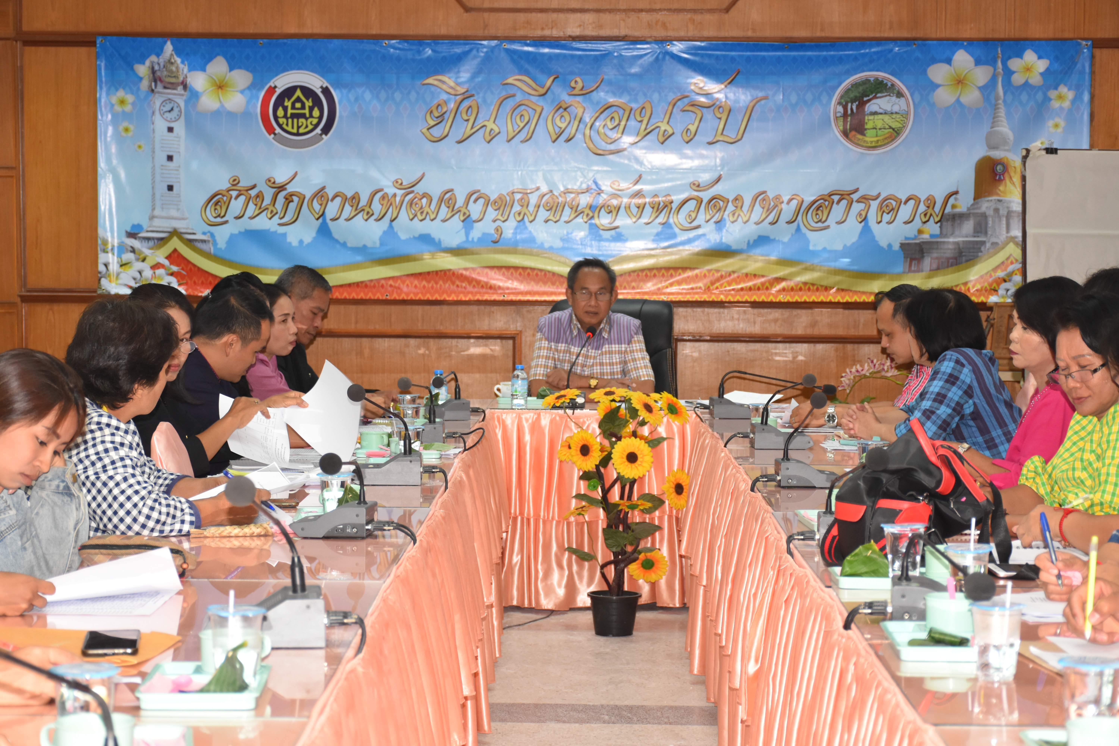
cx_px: 560
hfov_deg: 28.1
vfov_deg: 18.9
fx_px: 2238
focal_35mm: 72
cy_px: 373
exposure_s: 1/100
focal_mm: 48
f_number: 5
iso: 800
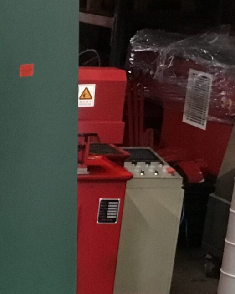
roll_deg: -0.6
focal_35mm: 120
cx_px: -124
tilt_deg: -21.2
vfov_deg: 15.4
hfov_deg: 12.2
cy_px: 371
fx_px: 1044
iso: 200
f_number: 2.4
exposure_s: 1/17
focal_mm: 3.3
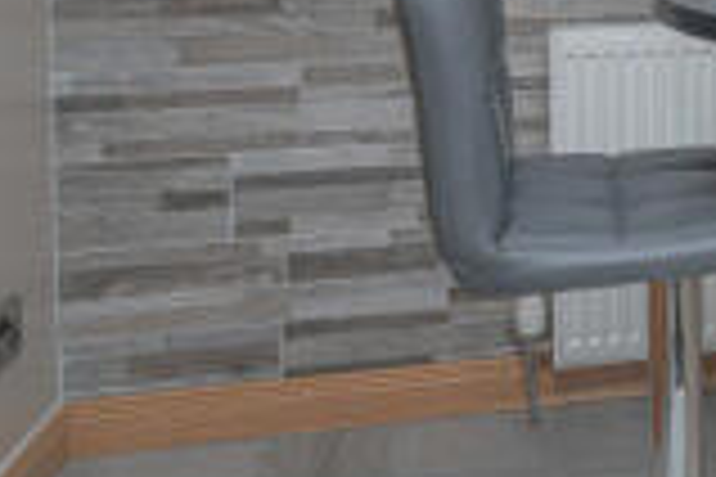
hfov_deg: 23.1
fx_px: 1313
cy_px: -133
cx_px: 1142
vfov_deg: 19.2
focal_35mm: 66
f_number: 9
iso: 250
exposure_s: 1/60
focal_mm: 16
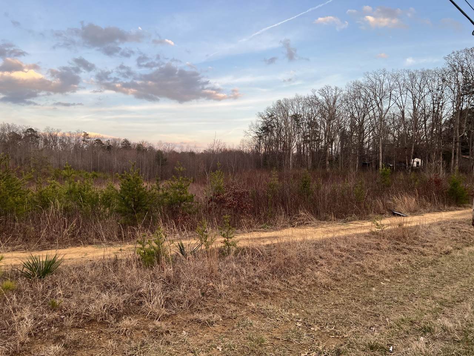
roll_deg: +0.5
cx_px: 237
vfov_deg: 53.1
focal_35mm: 26
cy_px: 178
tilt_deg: -1.6
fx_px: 356
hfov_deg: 67.3
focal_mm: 5.7
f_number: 1.5
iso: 50
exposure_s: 1/539
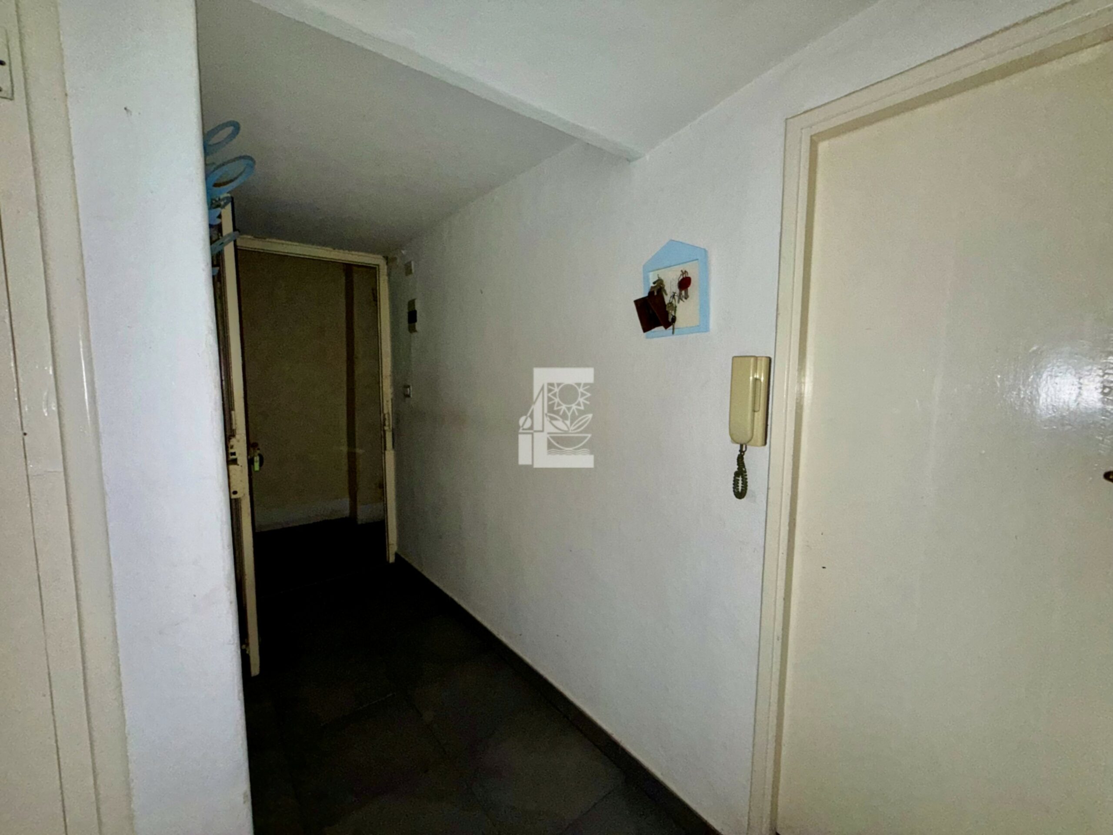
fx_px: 450
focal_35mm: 14
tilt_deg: -5.3
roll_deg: -0.9
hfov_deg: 102.1
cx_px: 556
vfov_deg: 85.7
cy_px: 418
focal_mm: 2.22
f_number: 2.2
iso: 200
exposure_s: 1/60
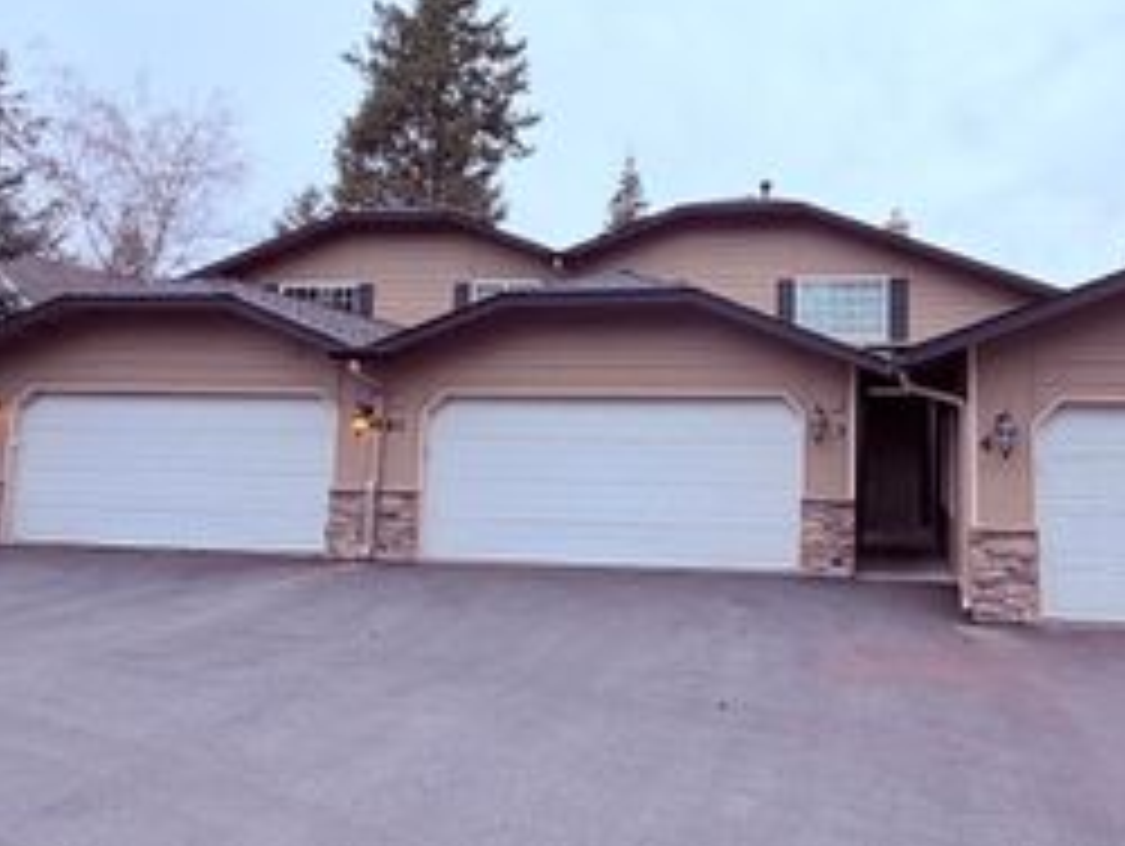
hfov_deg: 61.7
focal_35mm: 28
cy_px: 353
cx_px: 756
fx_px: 911
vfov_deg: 49.6
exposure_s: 1/502
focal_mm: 2.22
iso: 50
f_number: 2.2
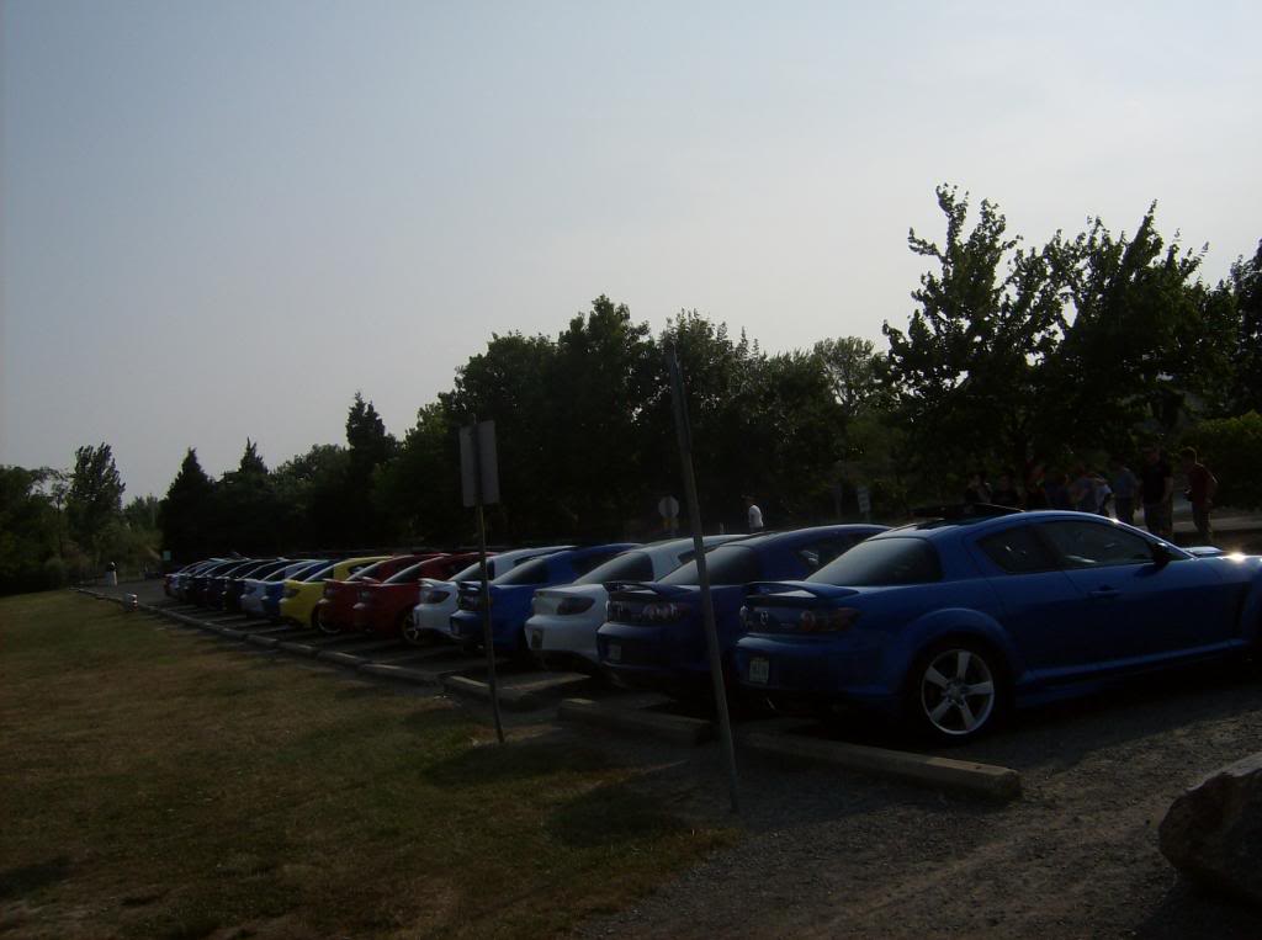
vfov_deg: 39.5
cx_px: 631
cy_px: 470
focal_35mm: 36
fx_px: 1309
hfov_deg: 51.5
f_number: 4.7
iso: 100
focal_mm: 6
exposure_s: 1/1704
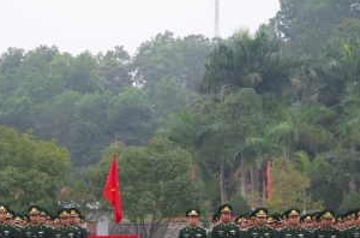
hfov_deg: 14.2
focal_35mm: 145
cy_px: 189
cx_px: 132
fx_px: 1445
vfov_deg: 9.4
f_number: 4.5
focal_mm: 53
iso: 400
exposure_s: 1/100
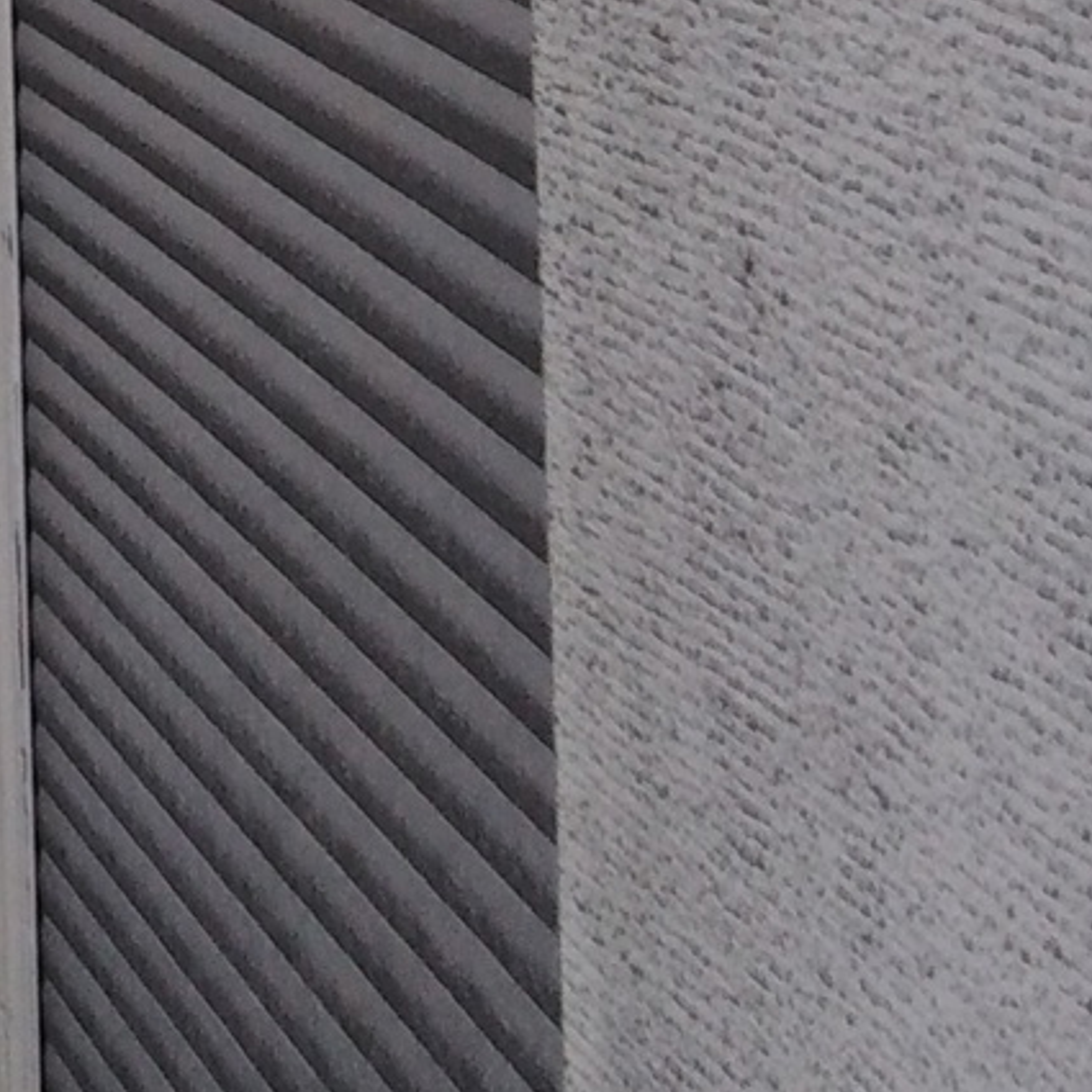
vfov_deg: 12.3
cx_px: -1071
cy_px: -671
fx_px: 4747
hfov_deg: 11.8
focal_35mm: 133
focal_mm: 3.37
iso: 100
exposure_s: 1/117
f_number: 2.2
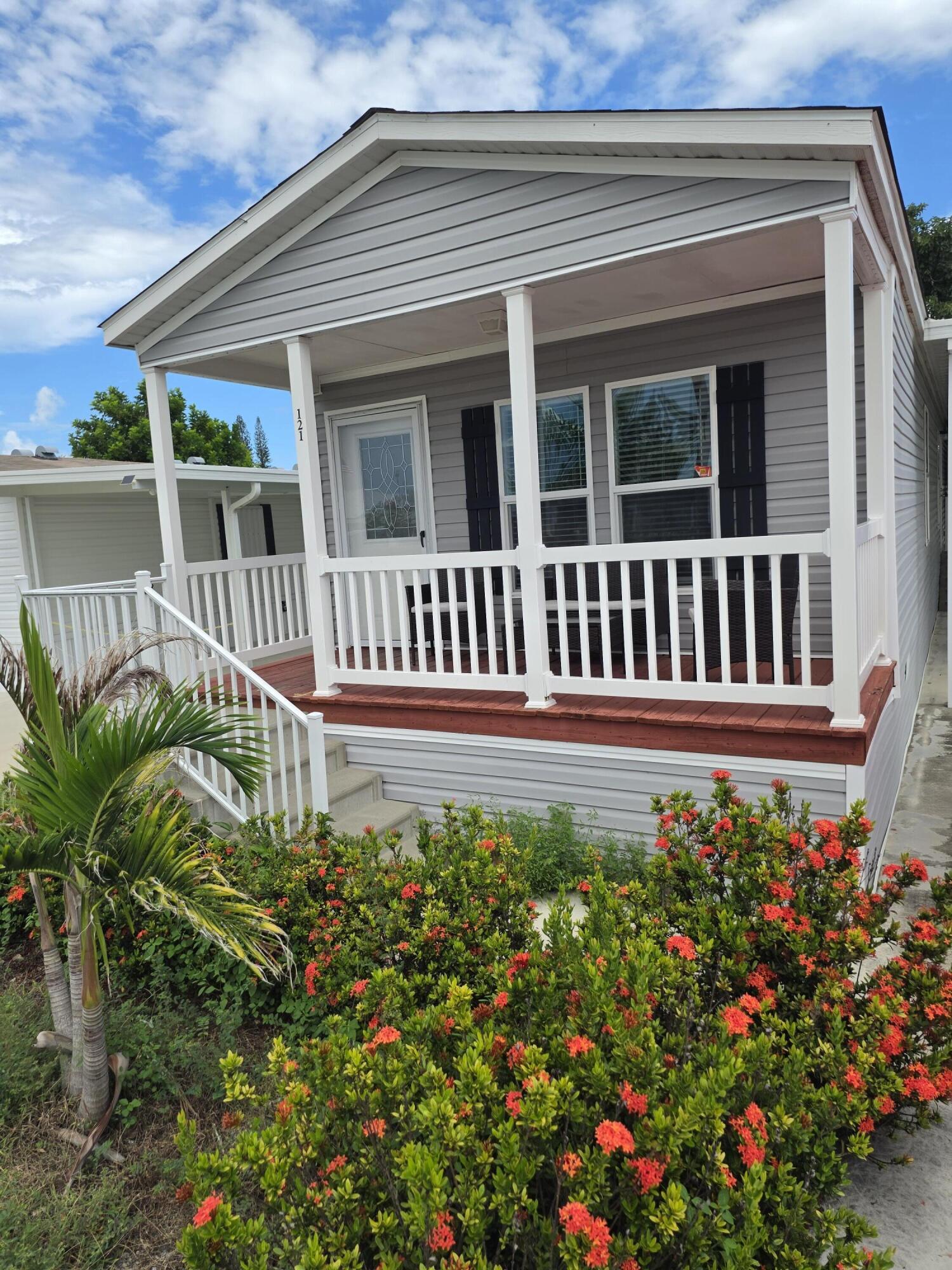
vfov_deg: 73.9
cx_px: 476
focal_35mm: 23
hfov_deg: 58.9
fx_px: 843
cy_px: 635
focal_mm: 6.25
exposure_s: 1/3727
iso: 80
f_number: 1.7
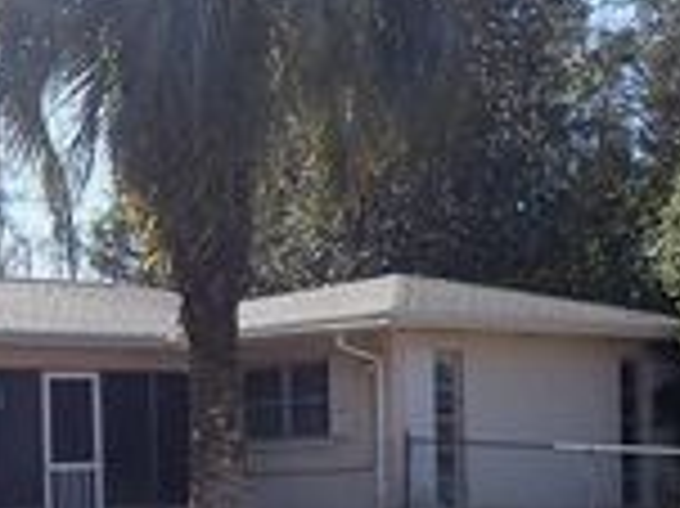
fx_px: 1629
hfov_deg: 22.9
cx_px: 59
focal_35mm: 83
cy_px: 461
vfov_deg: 17.5
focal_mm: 4.5
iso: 100
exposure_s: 1/1000
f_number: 2.8
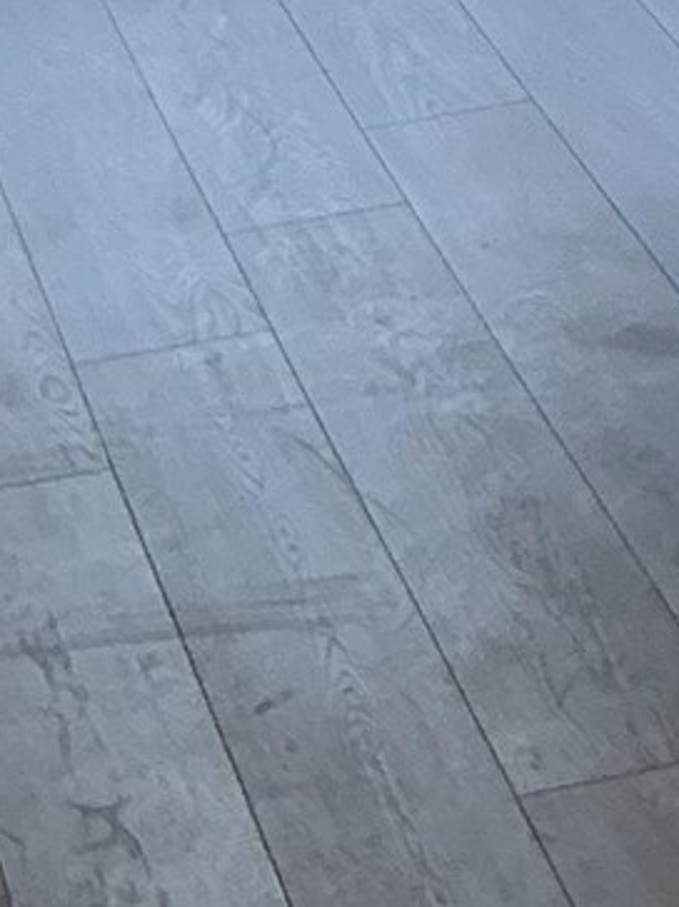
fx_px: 4815
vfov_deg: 9.5
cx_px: 1326
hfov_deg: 7.7
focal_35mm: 184
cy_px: -1327
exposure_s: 1/120
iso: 32
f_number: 1.8
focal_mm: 3
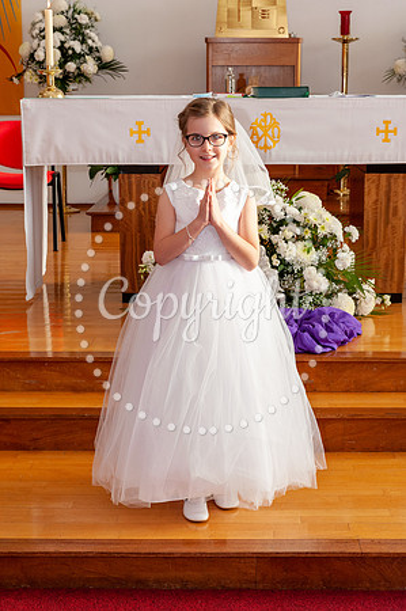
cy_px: 306
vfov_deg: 28.9
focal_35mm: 70
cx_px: 203
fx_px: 1187
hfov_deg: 19.4
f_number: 10
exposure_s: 1/250
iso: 1250
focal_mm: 70
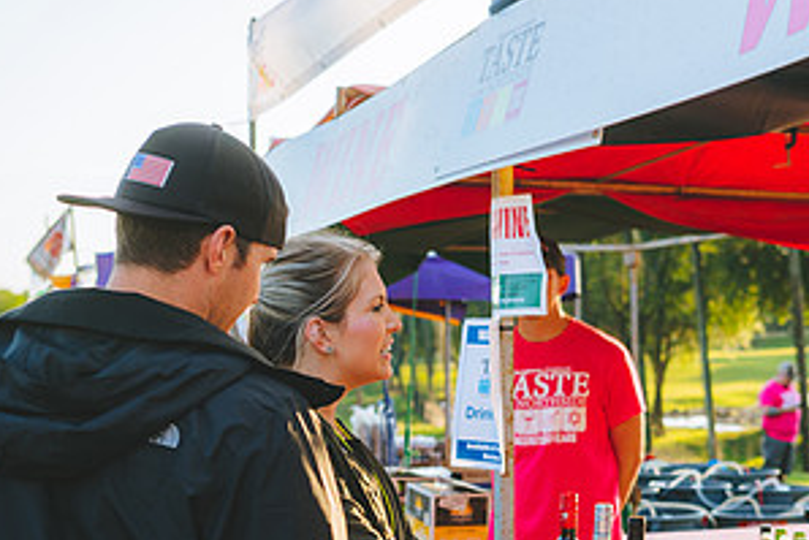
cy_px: 460
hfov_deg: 27.0
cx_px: 597
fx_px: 1664
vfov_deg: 18.2
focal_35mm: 74
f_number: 3.5
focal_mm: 38
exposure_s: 1/160
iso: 64
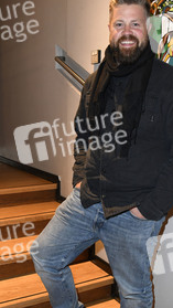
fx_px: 342
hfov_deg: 28.3
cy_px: 193
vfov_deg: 47.9
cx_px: 102
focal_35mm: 42
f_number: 6.3
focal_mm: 28
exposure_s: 1/60
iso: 3200
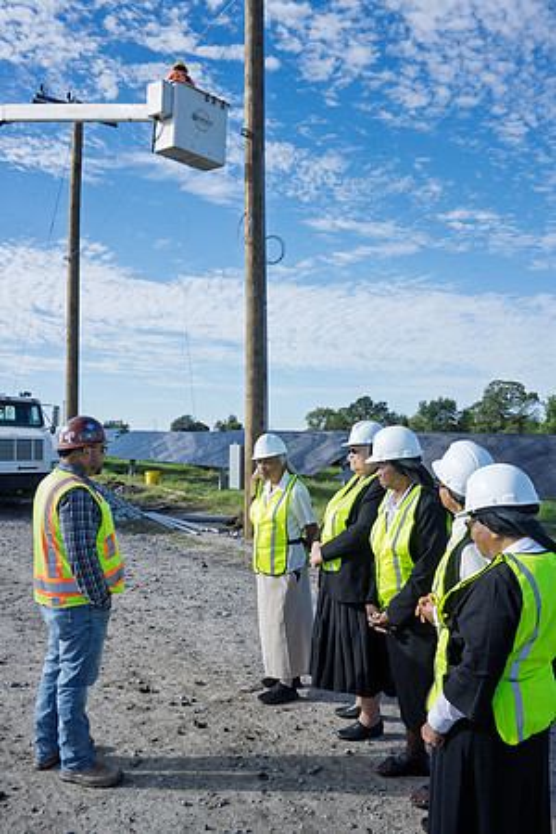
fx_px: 649
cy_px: 417
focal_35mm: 28
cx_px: 278
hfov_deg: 46.4
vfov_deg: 65.5
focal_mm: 28
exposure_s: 1/160
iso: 200
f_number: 16
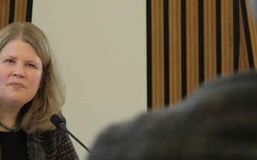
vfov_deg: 2.3
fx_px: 3956
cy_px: 71
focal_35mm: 565
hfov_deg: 3.7
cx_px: -11
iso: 1250
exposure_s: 1/70
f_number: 4
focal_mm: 50
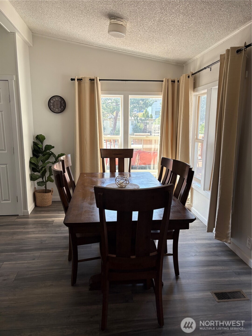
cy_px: 168
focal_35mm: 26
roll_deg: -0.9
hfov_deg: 53.1
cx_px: 126
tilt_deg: -8.5
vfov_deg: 67.3
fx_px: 252
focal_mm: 5.96
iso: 64
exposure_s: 1/243
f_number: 1.6
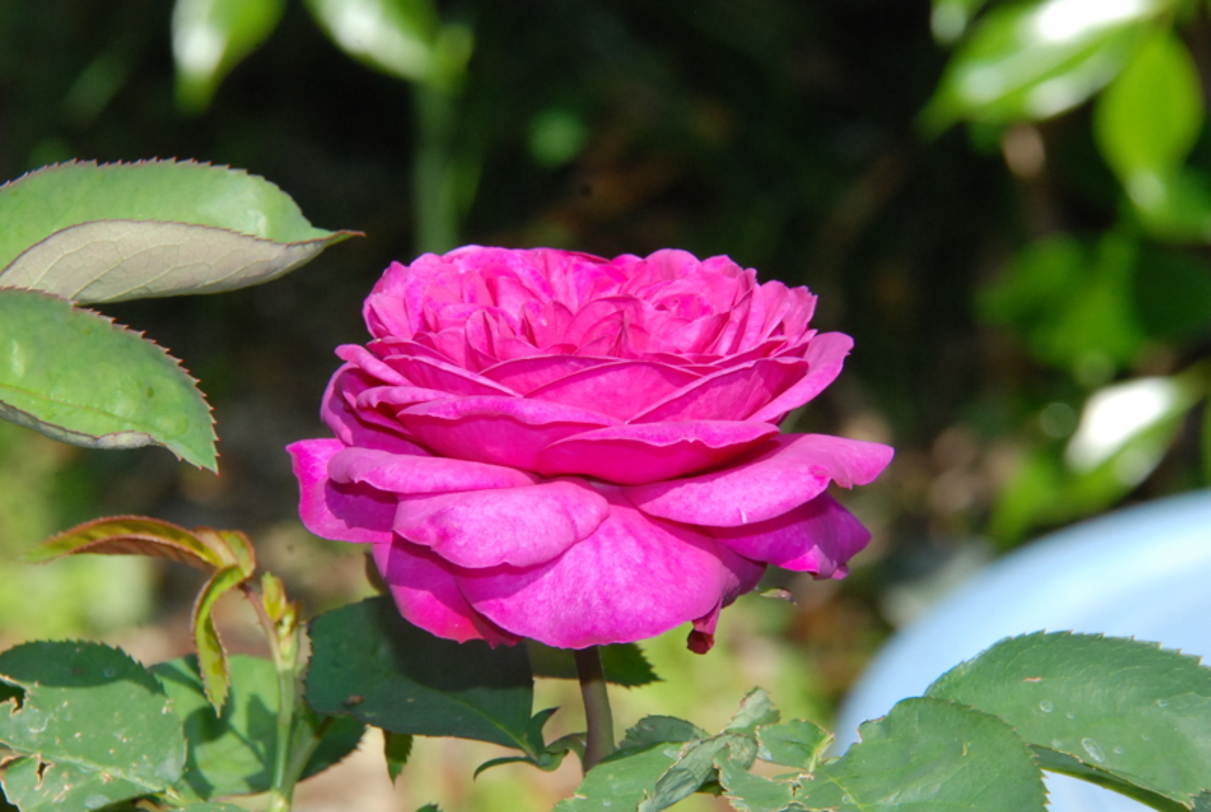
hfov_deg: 4.6
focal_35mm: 450
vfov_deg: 3.1
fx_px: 15160
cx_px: 606
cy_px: 406
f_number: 20
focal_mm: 300
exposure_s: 1/200
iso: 800
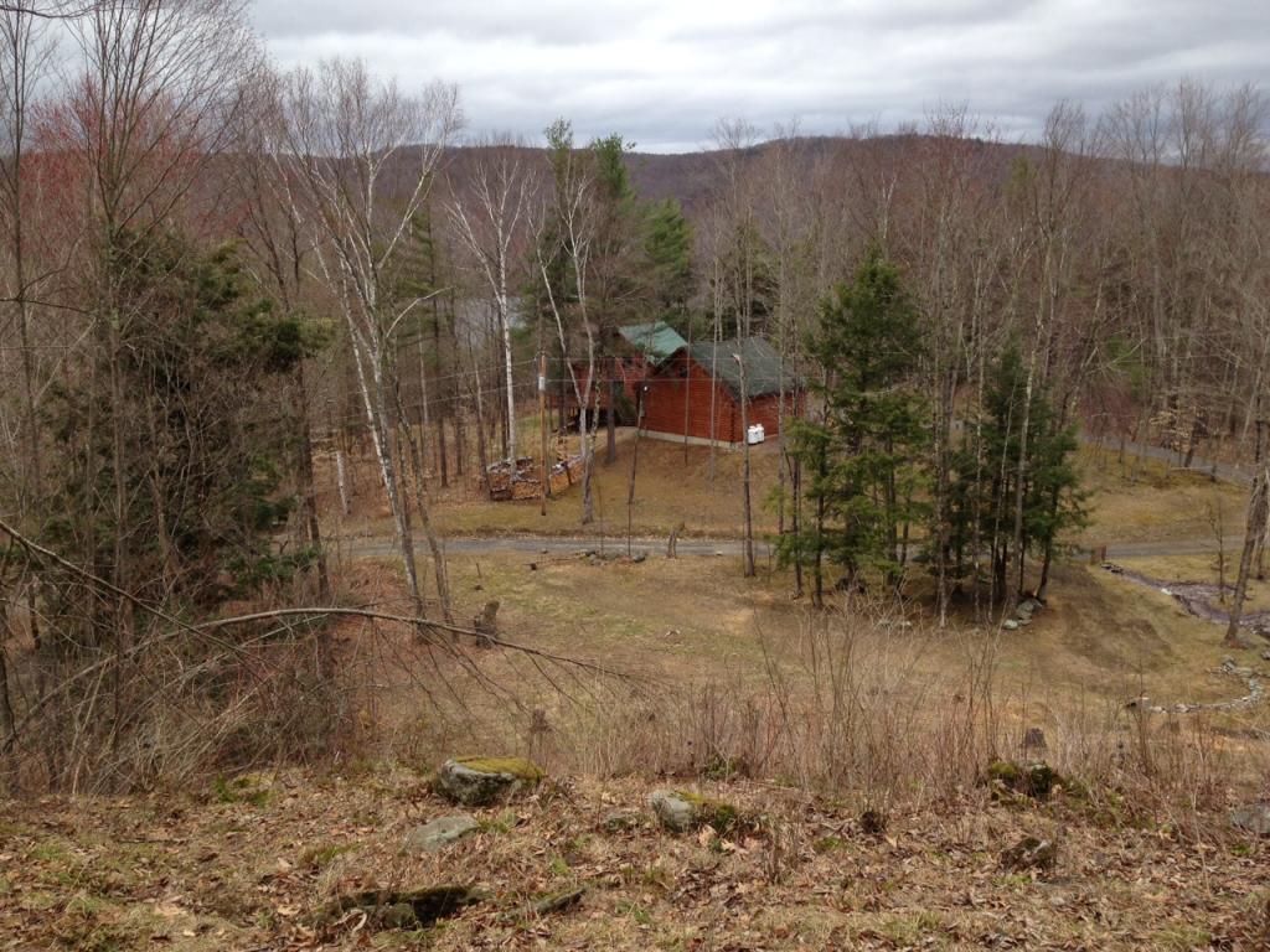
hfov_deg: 55.4
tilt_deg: -12.2
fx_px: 1211
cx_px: 635
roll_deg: -1.8
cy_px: 476
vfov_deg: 42.9
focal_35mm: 33
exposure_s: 1/638
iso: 50
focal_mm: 4.12
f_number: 2.4
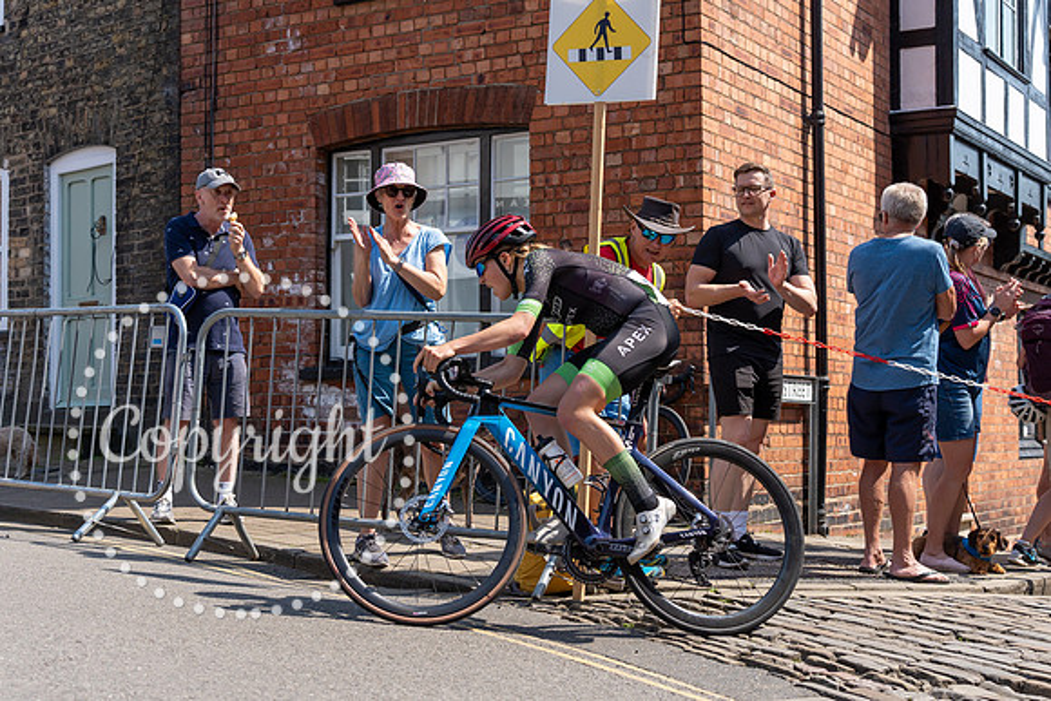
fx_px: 1447
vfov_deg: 27.2
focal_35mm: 50
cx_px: 525
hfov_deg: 39.9
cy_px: 362
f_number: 3.5
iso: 160
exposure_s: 1/2500
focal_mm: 38
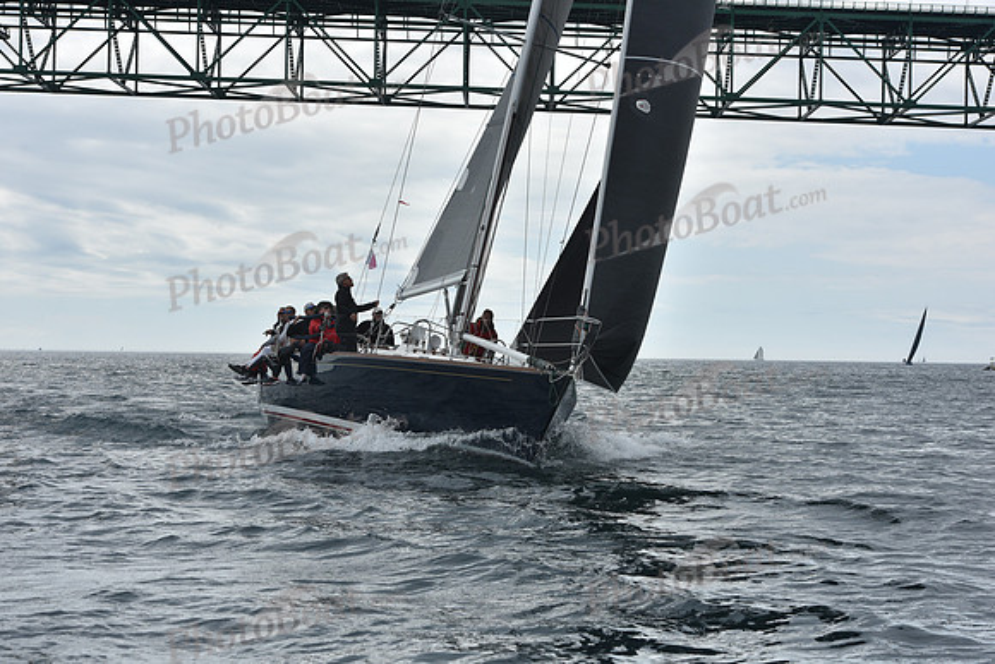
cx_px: 498
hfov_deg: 26.0
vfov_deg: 17.5
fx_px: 2156
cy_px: 332
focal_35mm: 78
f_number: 9
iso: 250
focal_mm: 78
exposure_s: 1/800
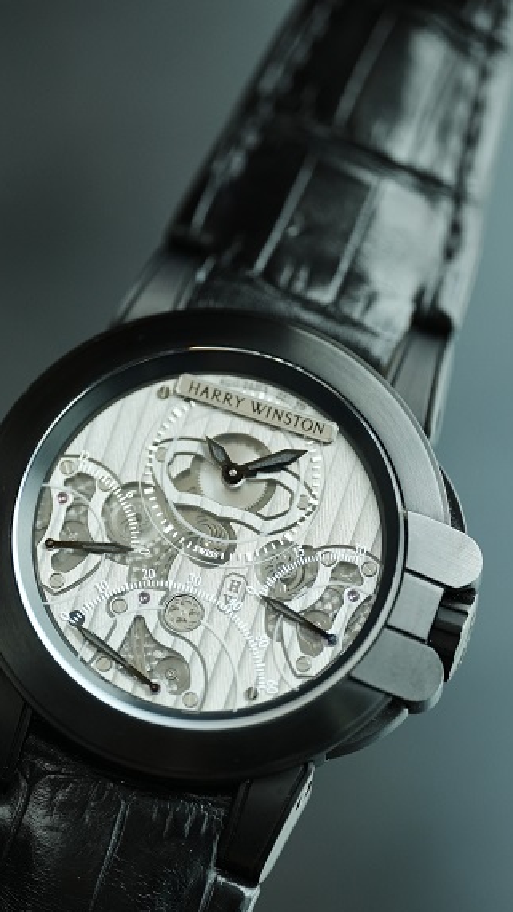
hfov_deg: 9.0
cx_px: 219
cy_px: 534
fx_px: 3266
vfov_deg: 15.9
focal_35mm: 135
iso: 1600
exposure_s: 1/250
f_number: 2.8
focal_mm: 105
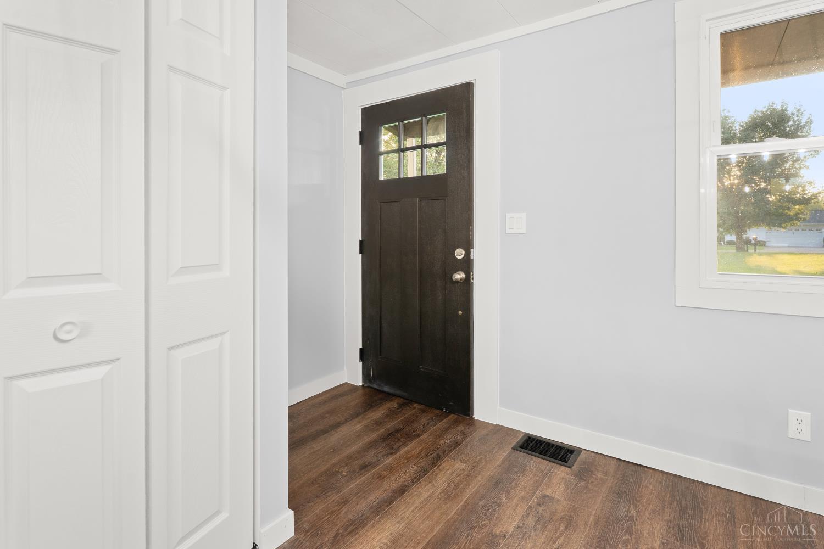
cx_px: 412
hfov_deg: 91.0
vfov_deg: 68.3
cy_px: 274
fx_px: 405
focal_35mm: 18
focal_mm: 17.7
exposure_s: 1/6
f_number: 7.1
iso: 500
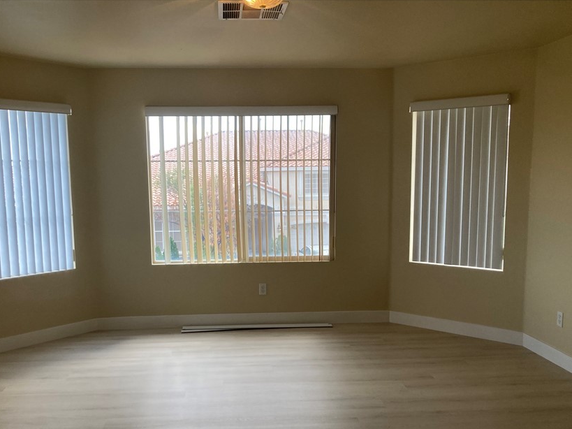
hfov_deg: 52.5
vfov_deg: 40.4
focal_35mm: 35
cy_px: 267
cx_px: 254
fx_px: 578
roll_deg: +0.5
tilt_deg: -6.7
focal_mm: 3.99
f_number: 1.8
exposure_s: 1/120
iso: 50
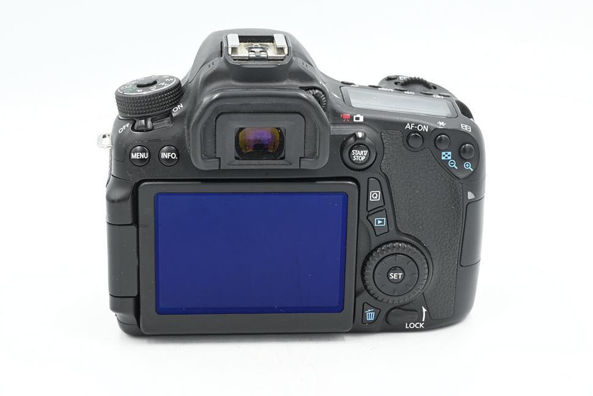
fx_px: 1236
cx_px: 296
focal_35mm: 75
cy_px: 198
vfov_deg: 18.2
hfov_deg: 27.0
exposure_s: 1/13
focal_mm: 75
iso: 200
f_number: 14
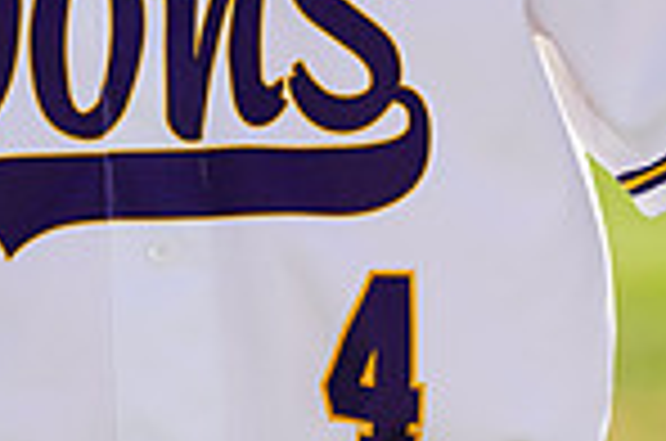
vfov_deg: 1.6
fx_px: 16245
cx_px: 99
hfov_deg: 2.3
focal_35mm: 880
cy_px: -382
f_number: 8
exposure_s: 1/250
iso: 100
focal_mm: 224
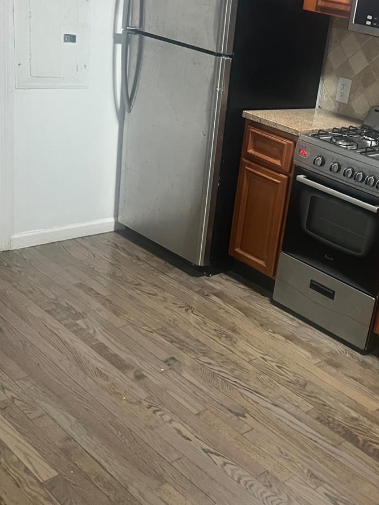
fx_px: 642
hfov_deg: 31.8
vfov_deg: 42.9
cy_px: 243
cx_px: 319
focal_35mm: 44
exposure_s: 1/60
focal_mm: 5.7
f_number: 1.5
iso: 400
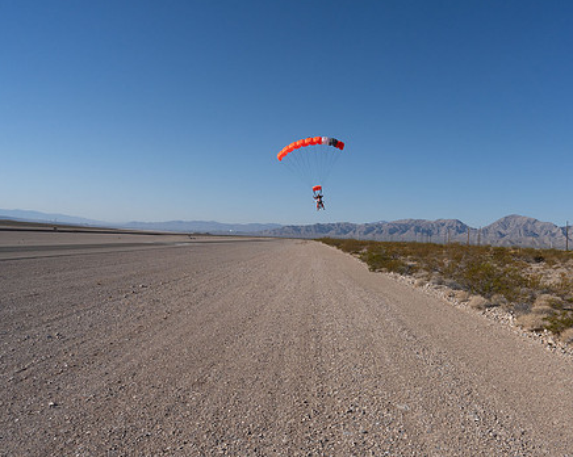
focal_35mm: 30
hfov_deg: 58.5
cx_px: 335
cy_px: 220
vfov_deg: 48.4
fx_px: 508
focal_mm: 24
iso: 800
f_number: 11
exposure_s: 1/2000
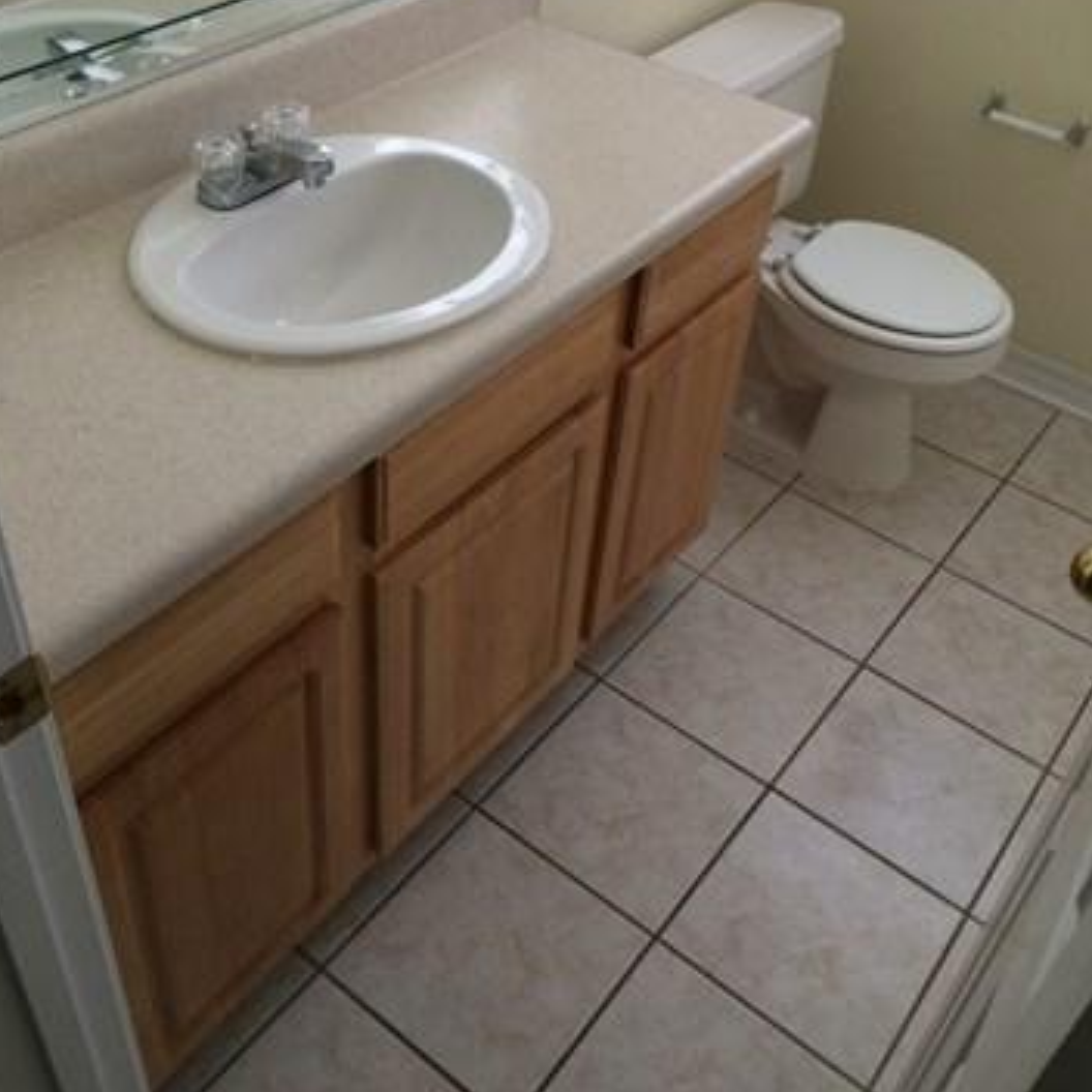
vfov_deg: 47.0
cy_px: 453
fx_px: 1249
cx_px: 537
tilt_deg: -41.6
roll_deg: -4.9
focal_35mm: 35
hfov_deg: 47.2
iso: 160
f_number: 2.2
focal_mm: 4.15
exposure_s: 1/30
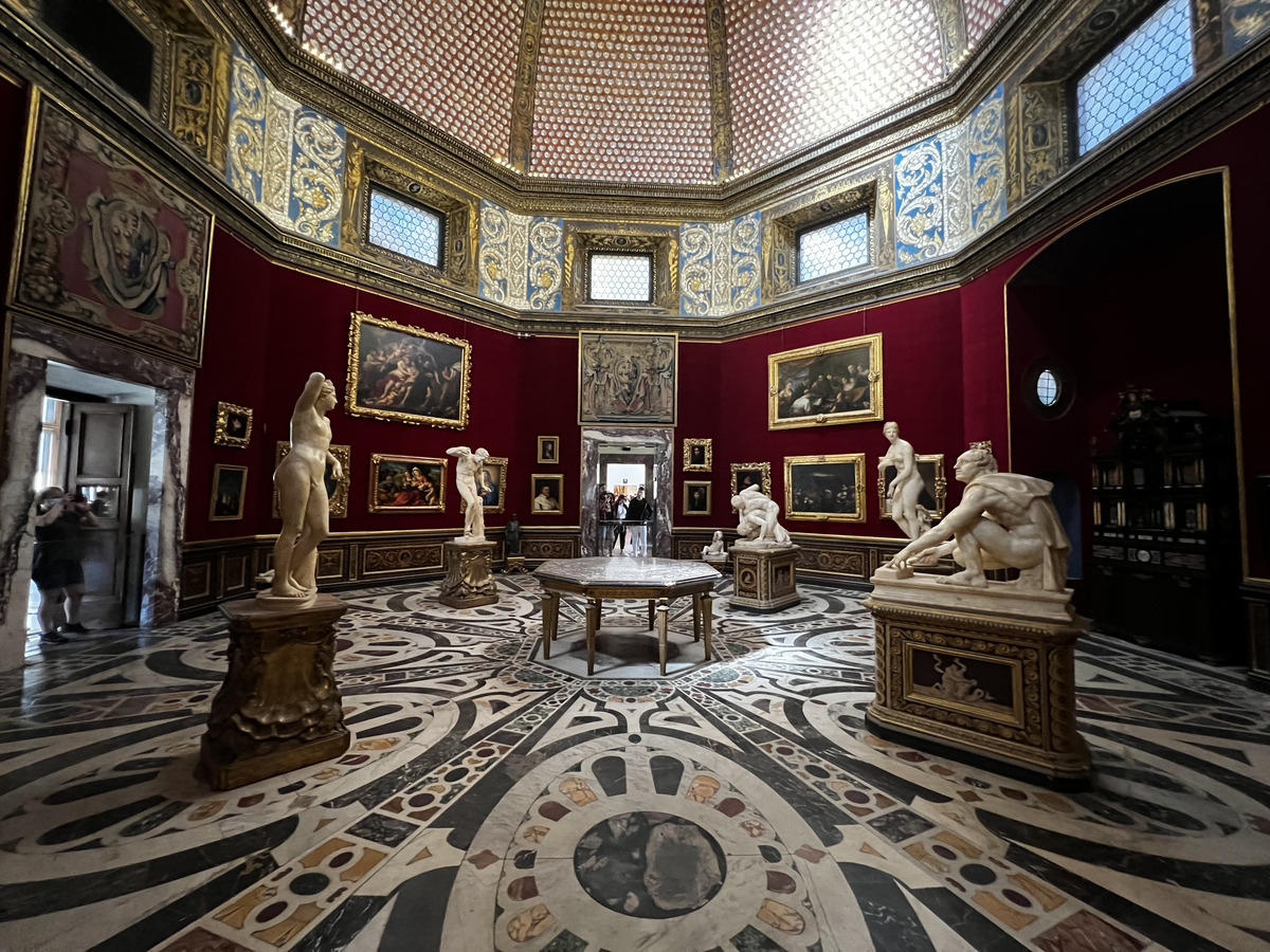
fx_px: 477
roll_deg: -0.6
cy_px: 476
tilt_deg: +2.9
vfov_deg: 89.9
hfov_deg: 106.2
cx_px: 635
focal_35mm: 13
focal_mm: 1.57
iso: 1000
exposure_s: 1/35
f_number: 1.8
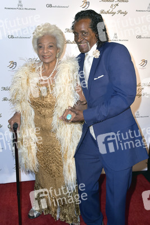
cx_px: 75
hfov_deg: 41.1
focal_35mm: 32
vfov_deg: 58.7
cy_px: 112
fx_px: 200
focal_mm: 32
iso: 400
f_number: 6.3
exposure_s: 1/320
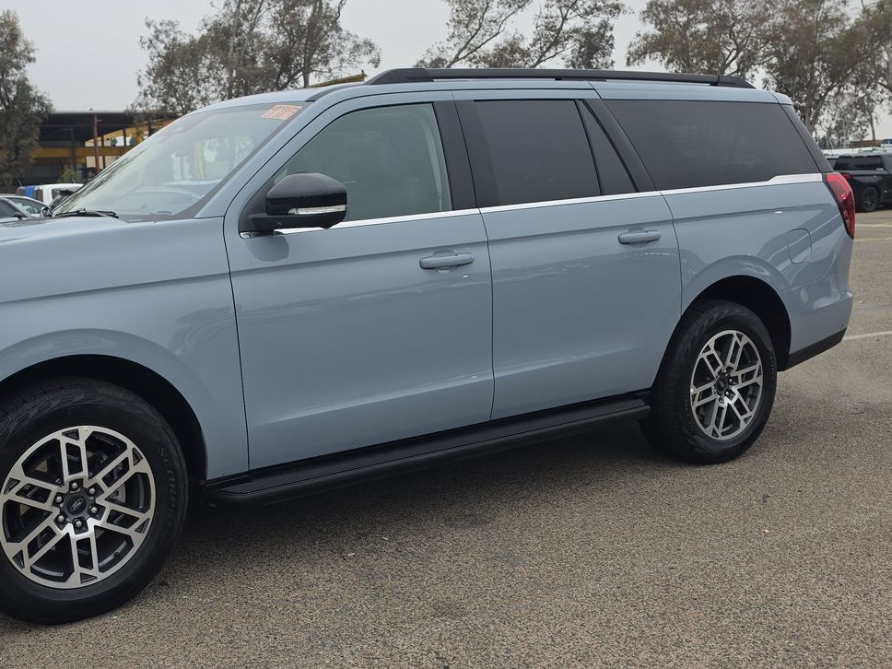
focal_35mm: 38
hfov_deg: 47.7
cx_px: 262
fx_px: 979
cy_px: 312
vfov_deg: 37.7
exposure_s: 1/119
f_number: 1.4
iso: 16
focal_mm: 6.5
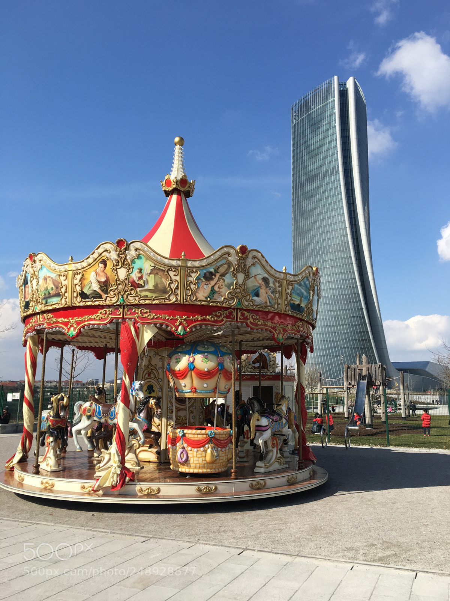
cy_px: 300
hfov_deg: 48.2
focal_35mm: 29
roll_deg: -0.2
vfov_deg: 61.7
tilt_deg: +12.4
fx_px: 503
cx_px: 225
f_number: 2.2
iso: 25
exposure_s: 1/1538
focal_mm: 4.15
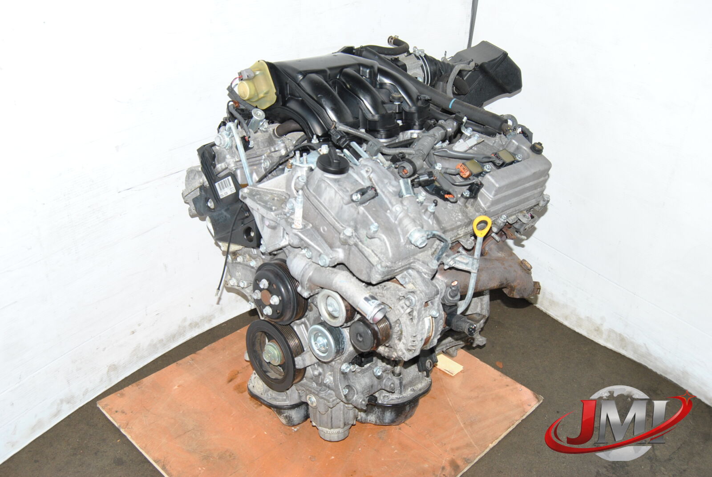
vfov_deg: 37.0
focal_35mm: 36
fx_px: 713
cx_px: 356
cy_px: 238
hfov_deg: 53.1
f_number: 6.3
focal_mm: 24
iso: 400
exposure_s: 1/200
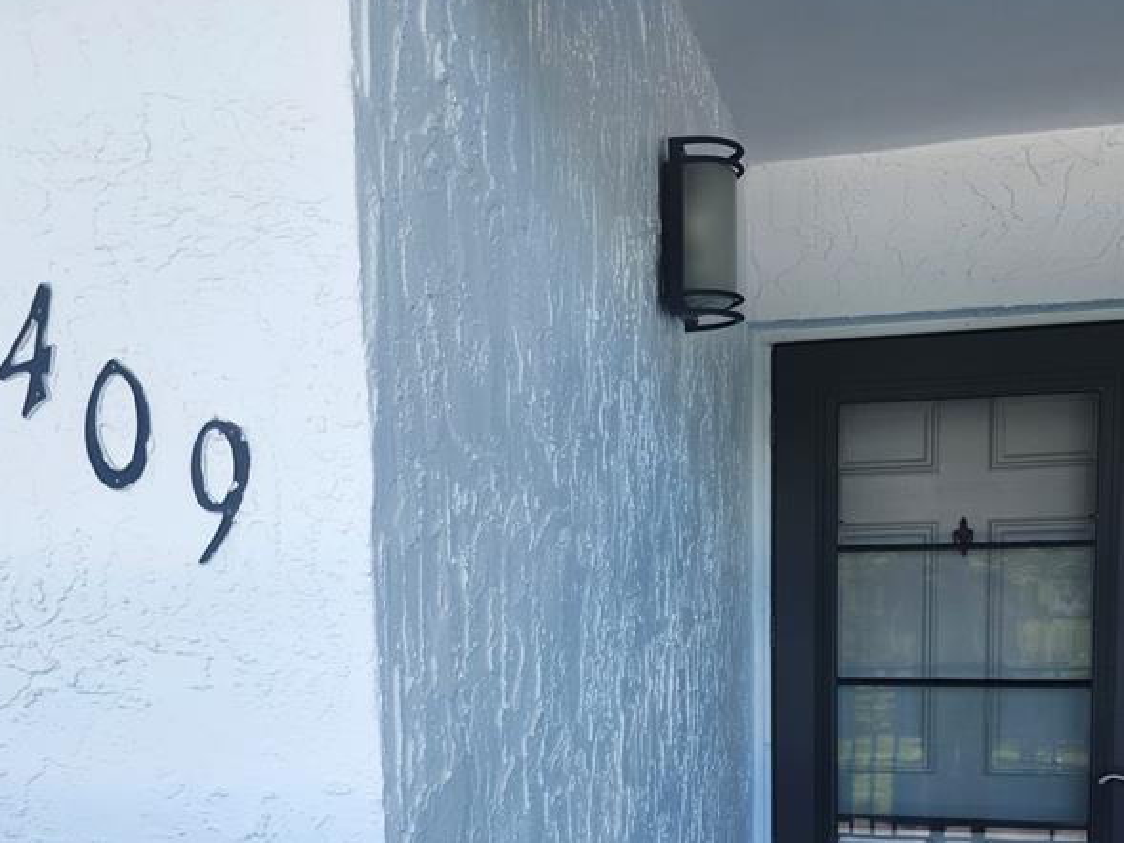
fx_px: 1299
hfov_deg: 46.8
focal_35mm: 40
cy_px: 708
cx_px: 550
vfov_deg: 34.5
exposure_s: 1/380
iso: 25
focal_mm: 5.54
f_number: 1.8
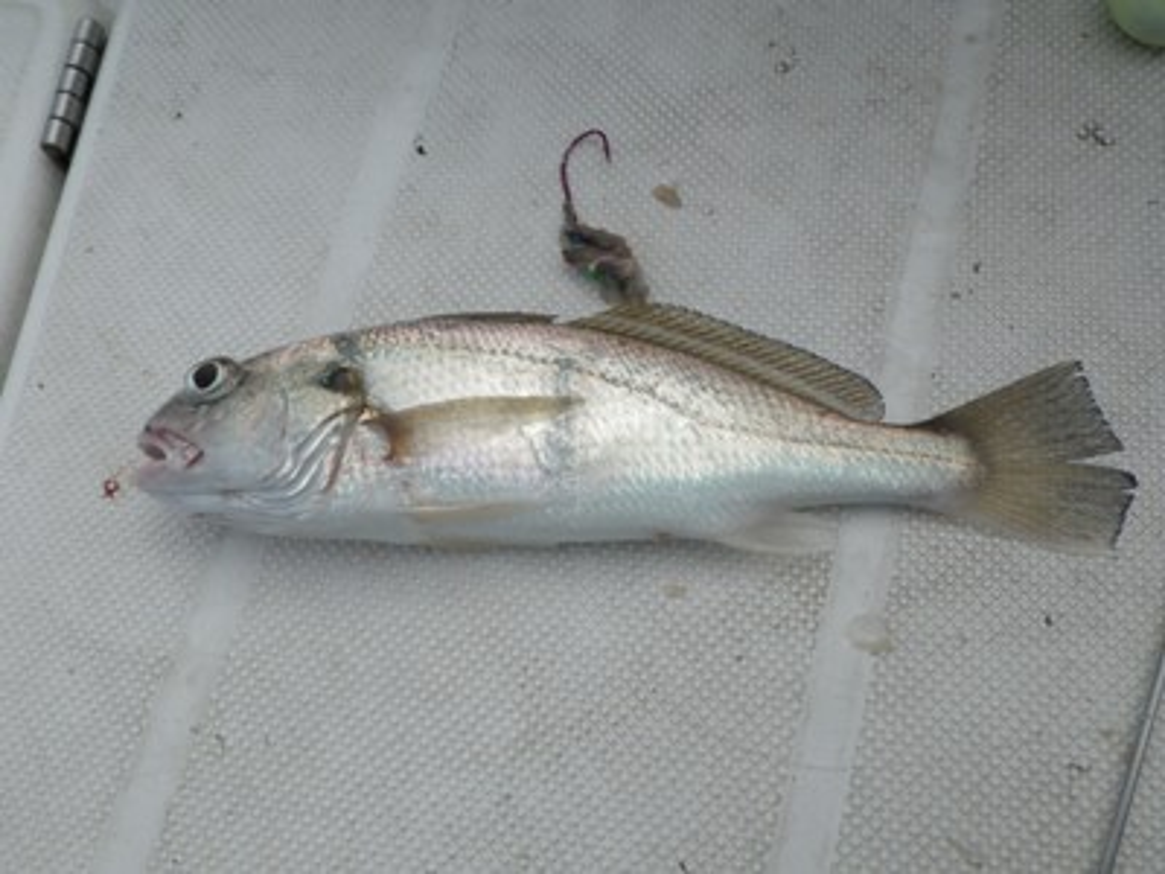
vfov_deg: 49.7
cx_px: 582
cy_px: 437
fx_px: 942
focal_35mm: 28
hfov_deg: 63.4
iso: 80
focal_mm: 5
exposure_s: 1/1250
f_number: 4.2
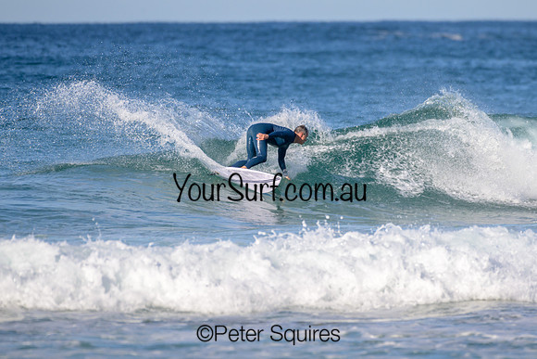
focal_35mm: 686
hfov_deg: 3.0
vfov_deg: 2.0
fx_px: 10236
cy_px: 126
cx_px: 333
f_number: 5.6
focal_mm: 500
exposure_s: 1/2000
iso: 180
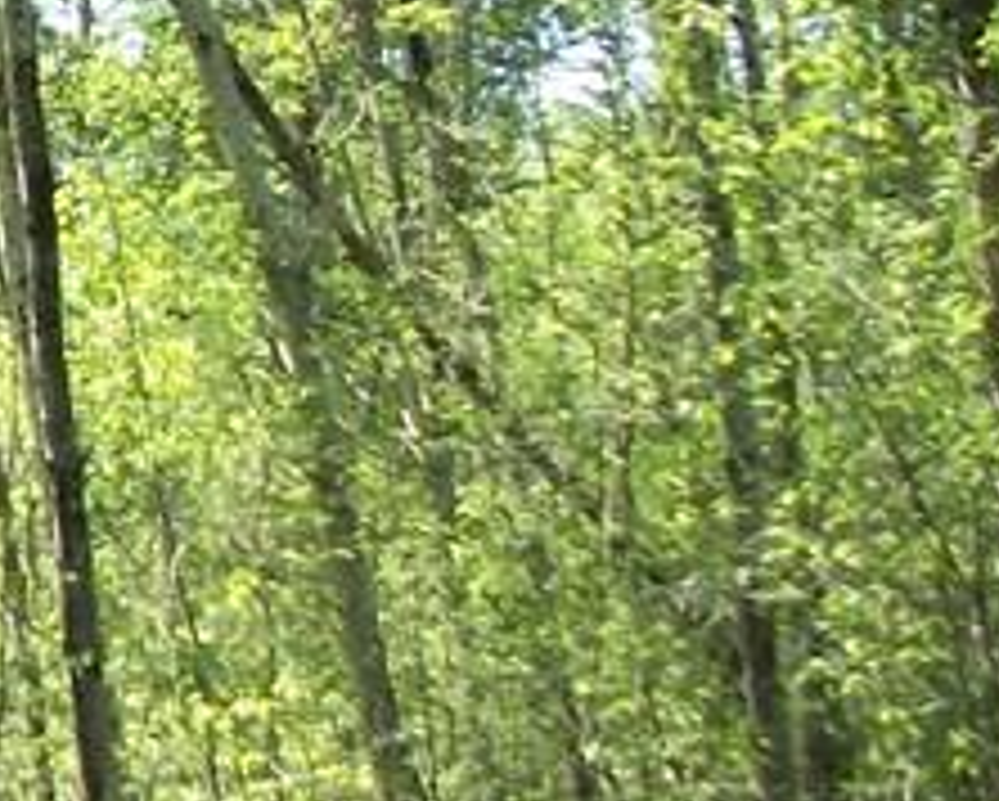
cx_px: -666
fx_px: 4261
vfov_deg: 10.7
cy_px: 482
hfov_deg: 12.5
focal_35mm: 144
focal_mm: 5.7
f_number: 2.9
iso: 80
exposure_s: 1/200
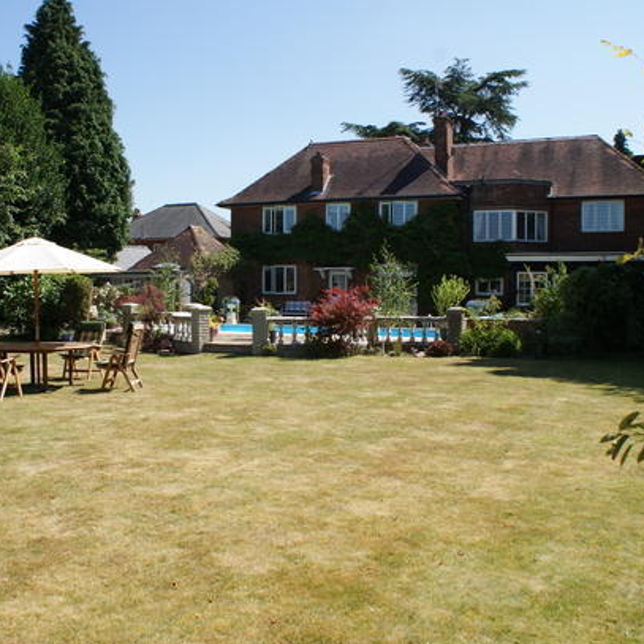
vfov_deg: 47.2
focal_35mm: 35
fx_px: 737
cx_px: 278
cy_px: 323
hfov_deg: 47.1
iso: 100
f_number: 10
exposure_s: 1/125
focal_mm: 18
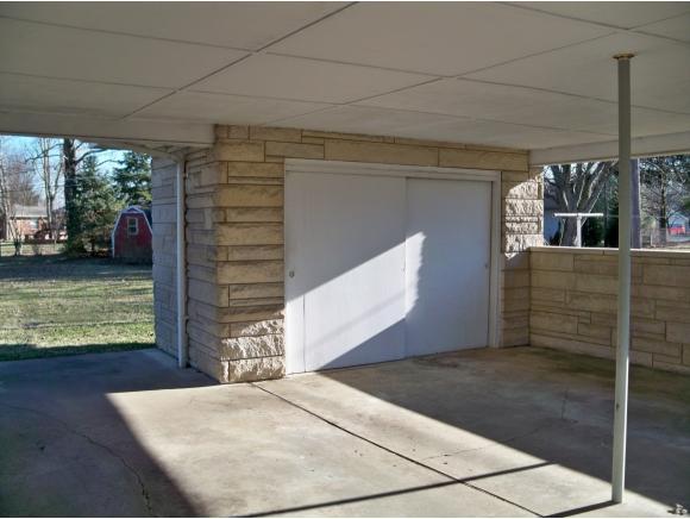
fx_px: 698
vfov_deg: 40.8
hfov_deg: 52.6
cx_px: 345
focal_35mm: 35
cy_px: 260
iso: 80
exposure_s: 1/250
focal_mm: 6.2
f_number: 3.5
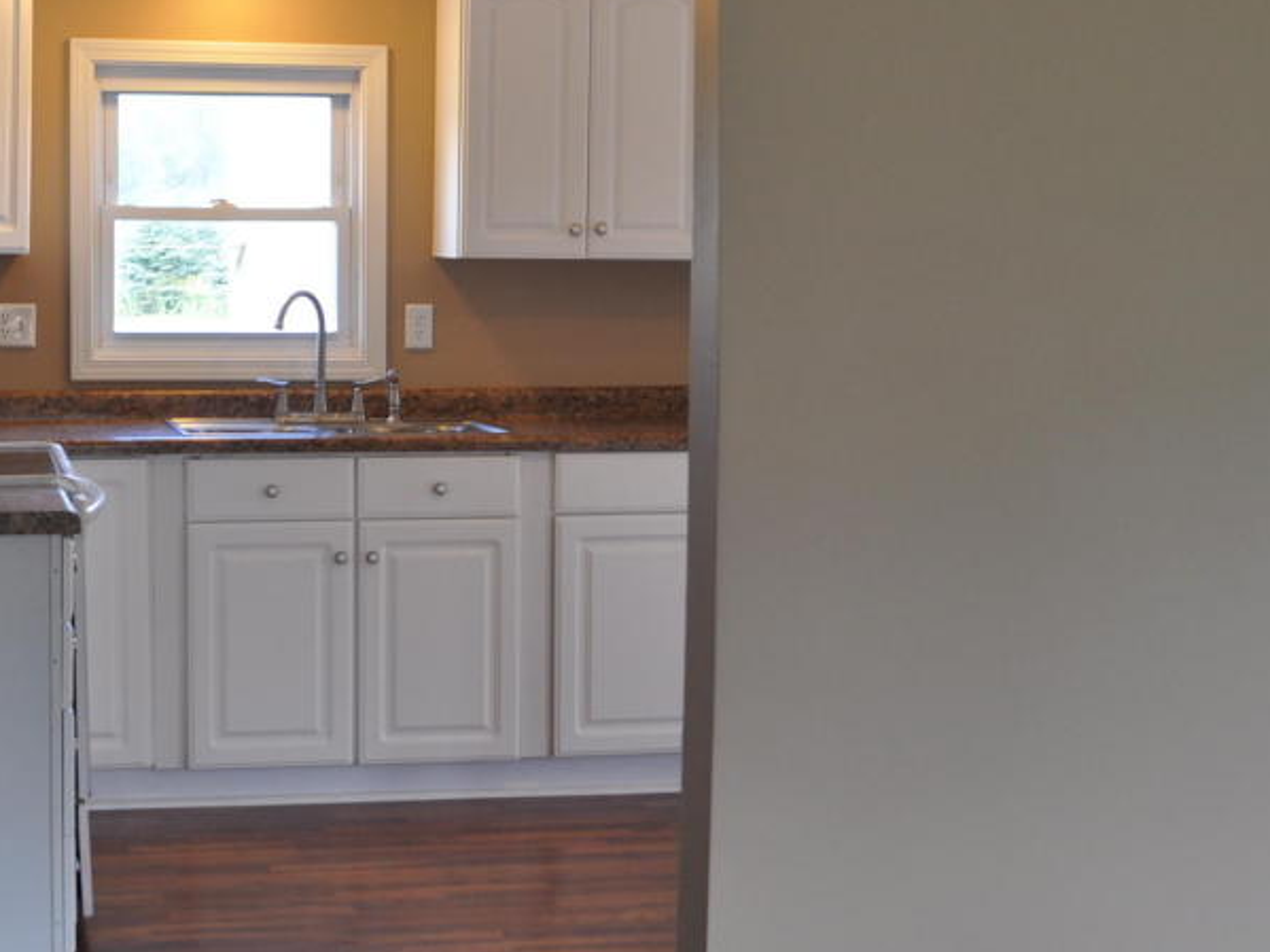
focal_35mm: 64
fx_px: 2345
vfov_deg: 22.9
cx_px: 237
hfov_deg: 29.5
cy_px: 331
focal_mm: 23
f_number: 4.5
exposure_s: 1/80
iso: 400
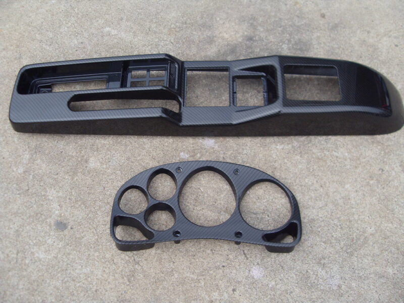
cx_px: 202
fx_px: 408
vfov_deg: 40.7
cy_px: 152
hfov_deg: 52.6
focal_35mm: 35
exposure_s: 1/60
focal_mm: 6.3
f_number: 7
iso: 80
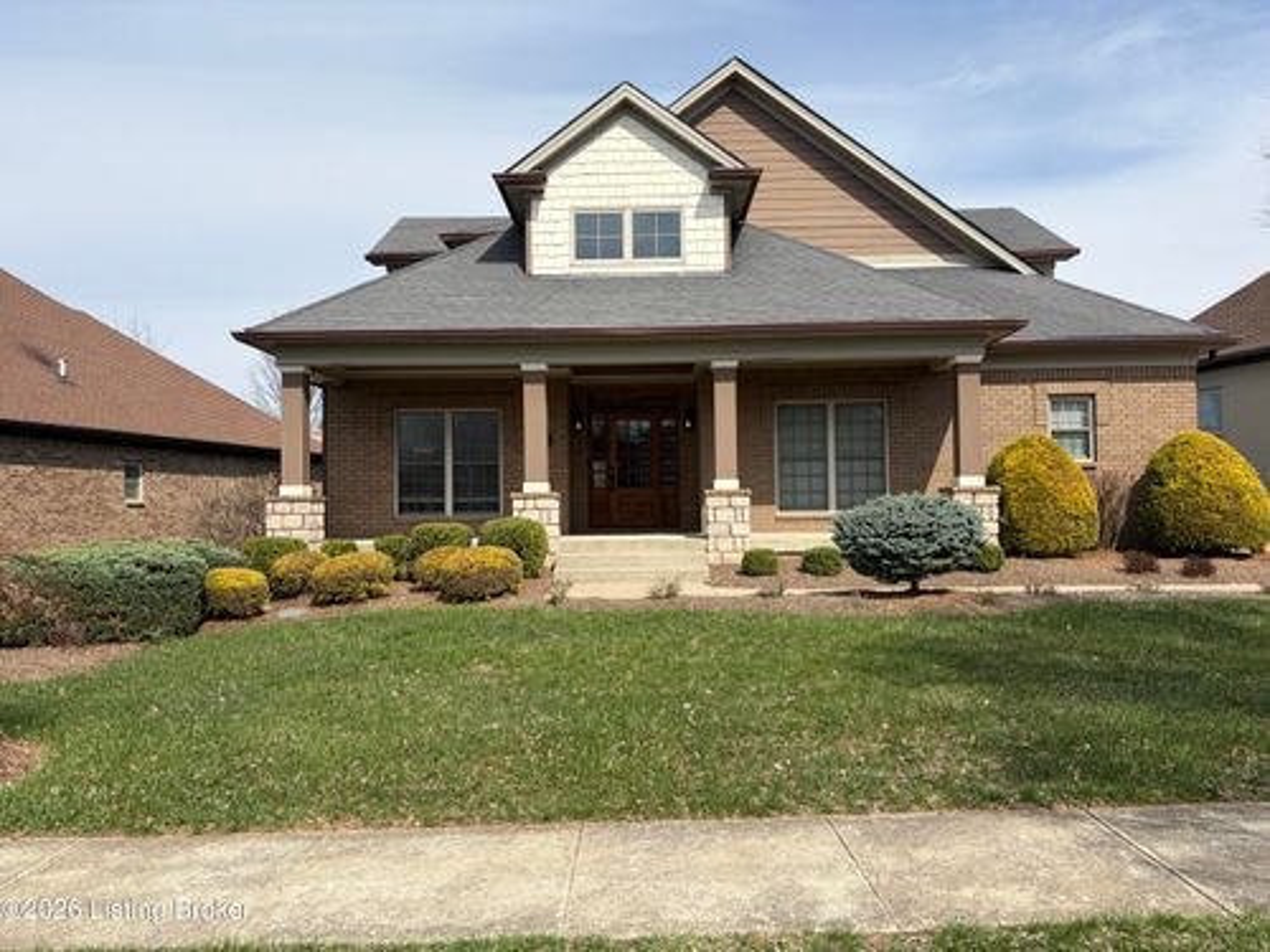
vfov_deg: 53.1
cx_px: 635
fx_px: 954
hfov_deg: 67.3
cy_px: 476
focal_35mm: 26
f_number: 1.6
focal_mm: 5.96
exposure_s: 1/3125
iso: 50
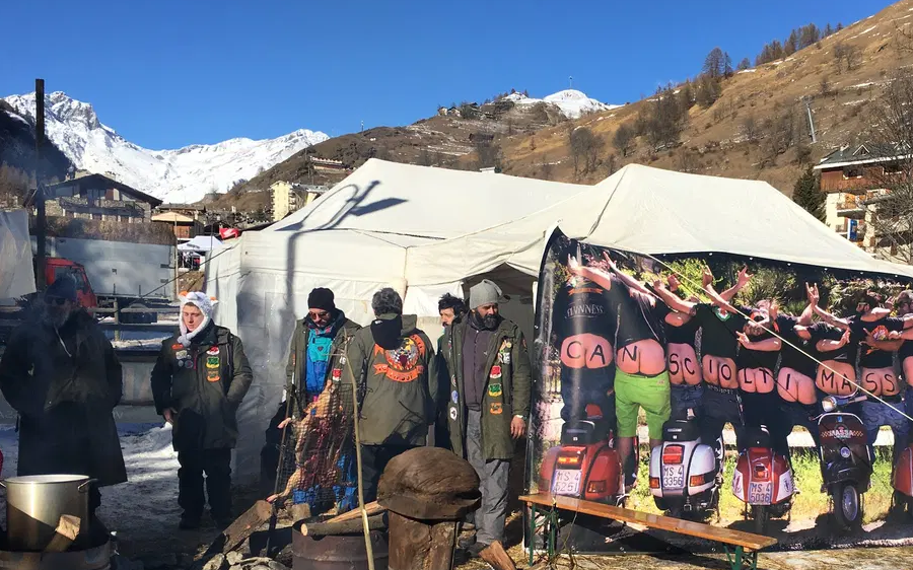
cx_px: 591
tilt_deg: -4.3
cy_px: 417
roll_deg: -0.8
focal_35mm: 41
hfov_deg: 47.6
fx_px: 1020
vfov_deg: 30.8
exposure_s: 1/2653
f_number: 2.2
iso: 25
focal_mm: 4.15
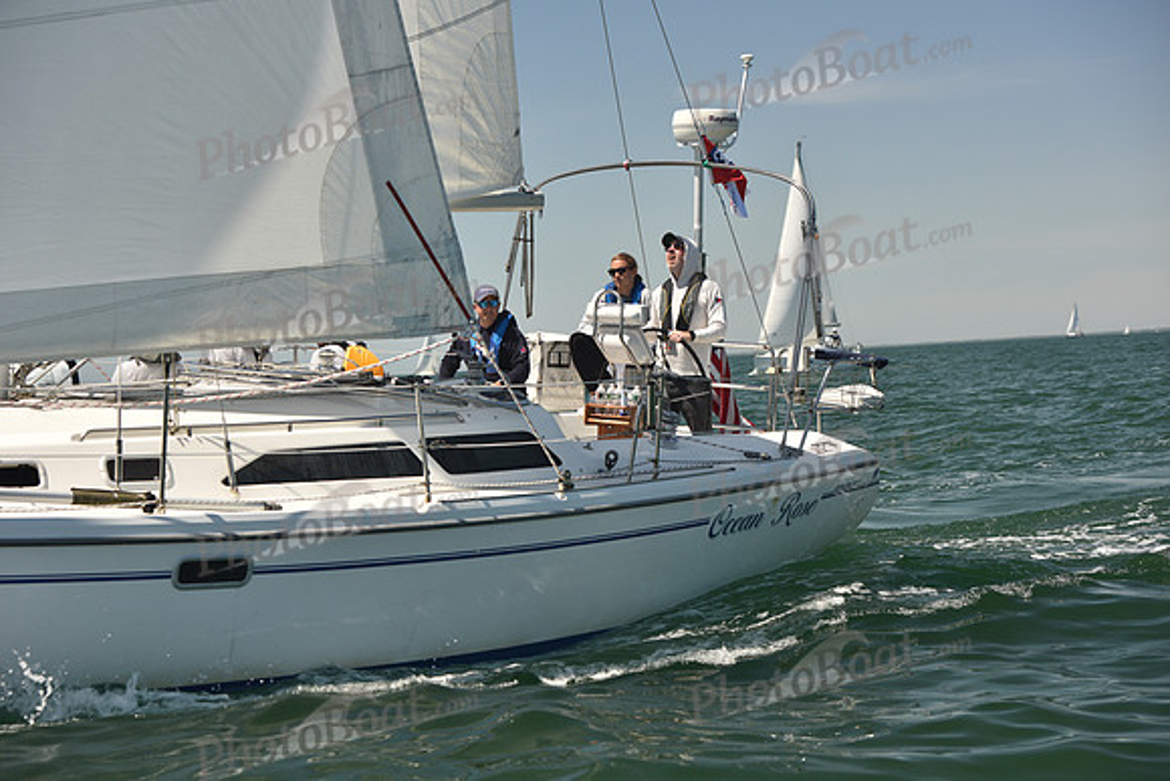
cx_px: 585
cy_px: 390
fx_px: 2275
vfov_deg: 19.5
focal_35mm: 70
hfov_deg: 28.8
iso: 250
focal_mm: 70
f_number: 5
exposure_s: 1/800
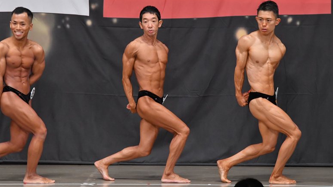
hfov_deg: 8.6
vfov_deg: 4.8
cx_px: 166
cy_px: 89
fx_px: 2225
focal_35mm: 252
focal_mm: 160
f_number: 5.6
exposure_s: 1/400
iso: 5000
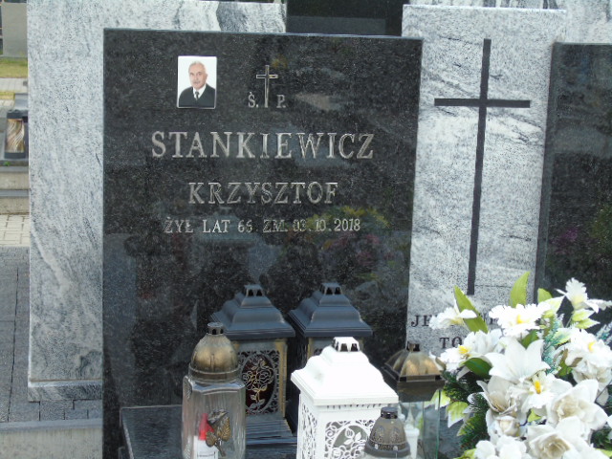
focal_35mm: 62
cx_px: 306
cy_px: 230
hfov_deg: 31.2
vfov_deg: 23.7
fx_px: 1096
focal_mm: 11
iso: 80
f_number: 4.5
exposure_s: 1/100
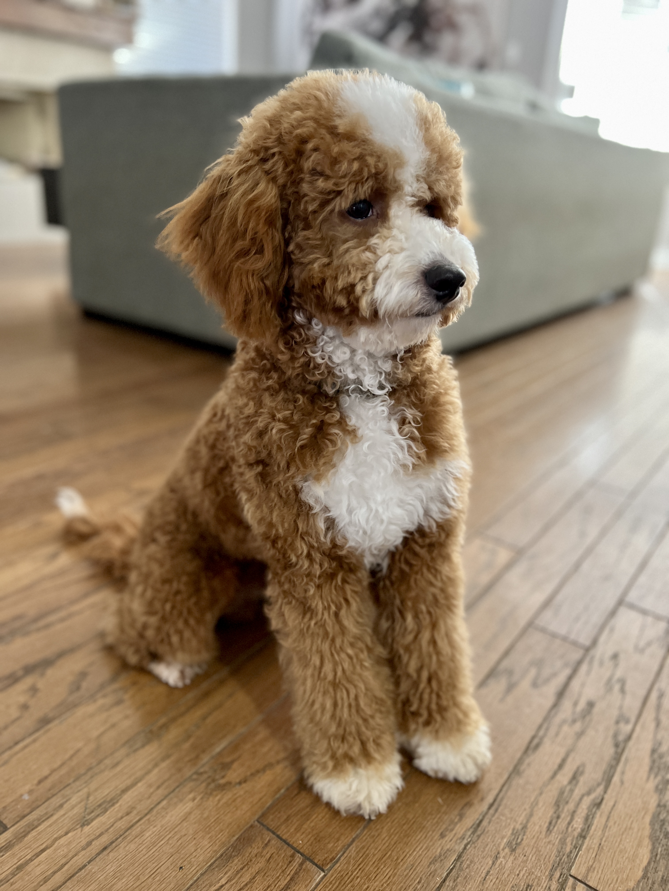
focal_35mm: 26
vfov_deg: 67.3
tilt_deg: -21.8
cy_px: 446
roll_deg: -3.1
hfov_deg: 53.1
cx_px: 334
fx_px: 670
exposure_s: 1/60
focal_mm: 5.7
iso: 400
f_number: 1.5
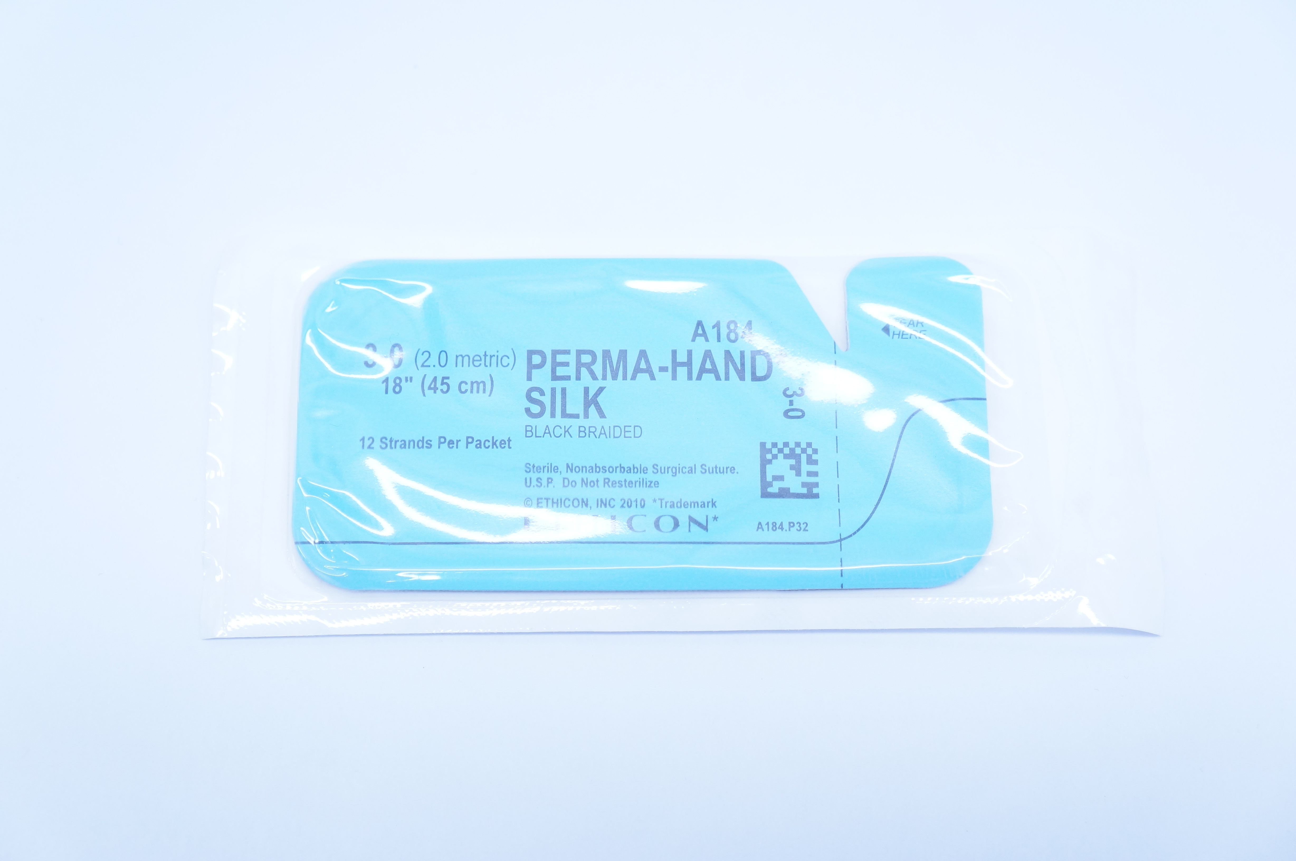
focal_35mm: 48
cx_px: 648
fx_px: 1726
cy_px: 430
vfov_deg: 28.0
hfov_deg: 41.2
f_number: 4.5
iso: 800
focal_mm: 32
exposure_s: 1/200
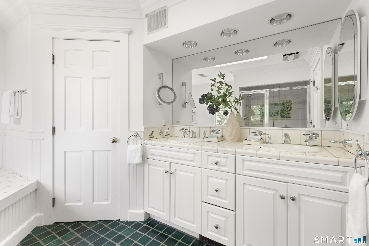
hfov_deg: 96.7
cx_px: 184
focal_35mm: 16
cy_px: 123
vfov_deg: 73.7
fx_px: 164
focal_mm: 16
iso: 250
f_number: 11
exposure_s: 1/3
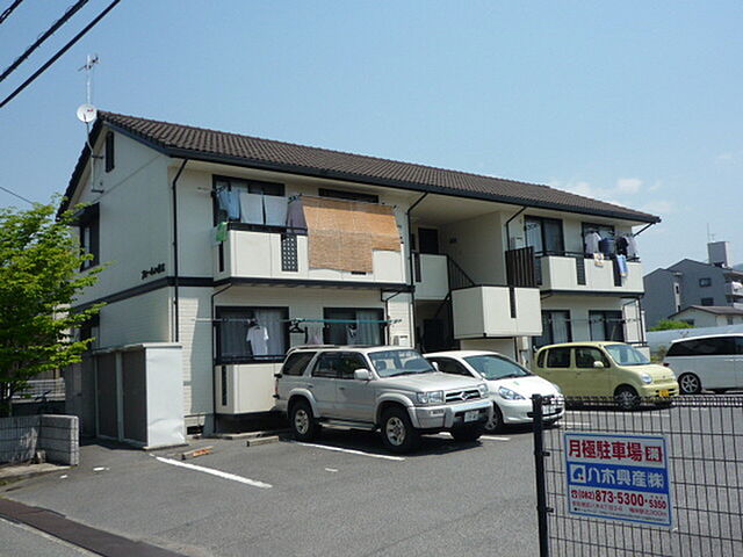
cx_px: 372
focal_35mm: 33
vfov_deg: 42.9
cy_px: 278
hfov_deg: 55.4
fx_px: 708
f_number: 4.5
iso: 100
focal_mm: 4.4
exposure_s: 1/800
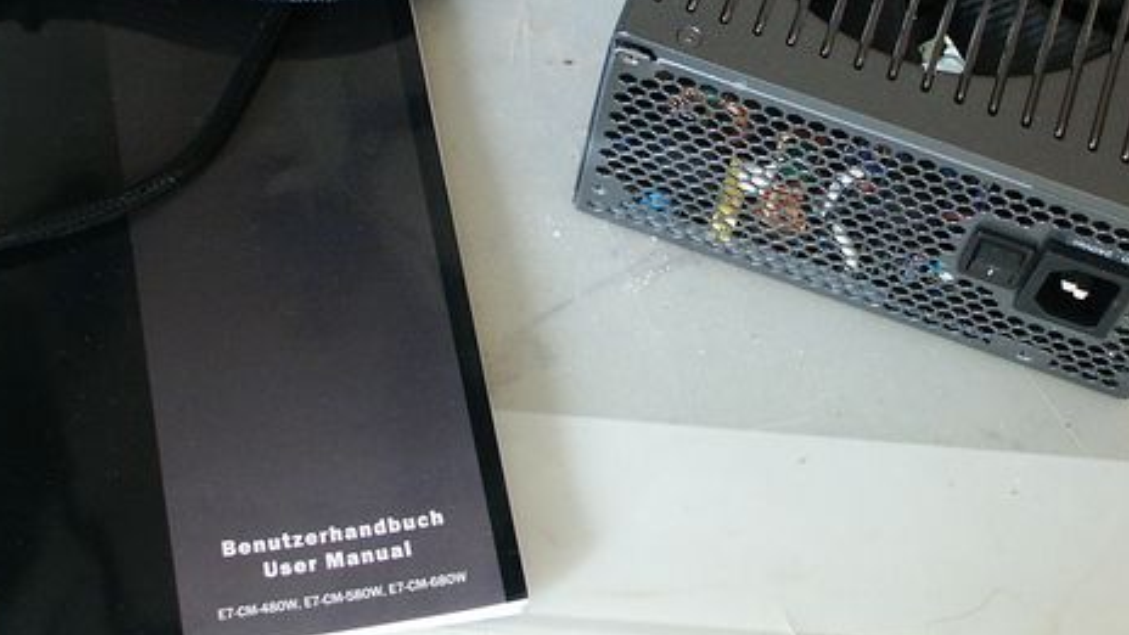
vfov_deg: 15.5
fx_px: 2305
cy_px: 88
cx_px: 669
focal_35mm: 77
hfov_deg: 27.5
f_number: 2.8
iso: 160
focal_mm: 10.73
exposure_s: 1/45
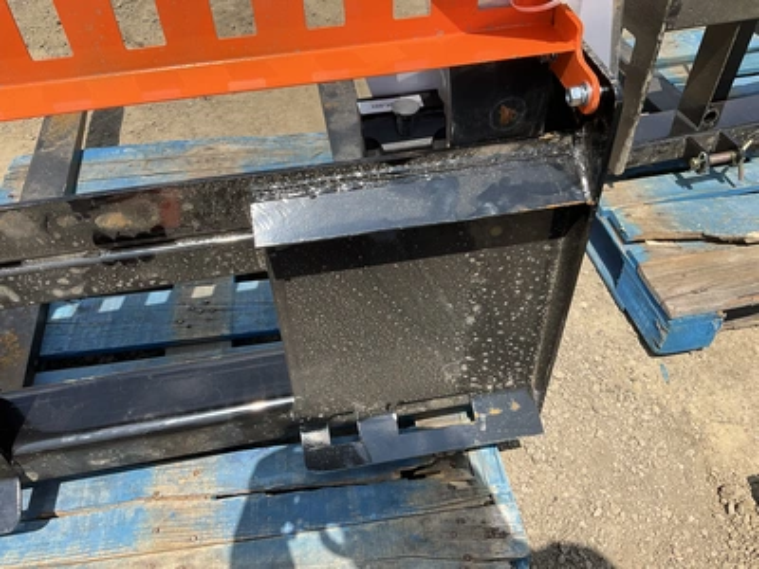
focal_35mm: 29
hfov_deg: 61.7
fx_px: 636
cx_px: 380
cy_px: 284
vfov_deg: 48.2
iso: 25
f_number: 1.8
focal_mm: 3
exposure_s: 1/1221
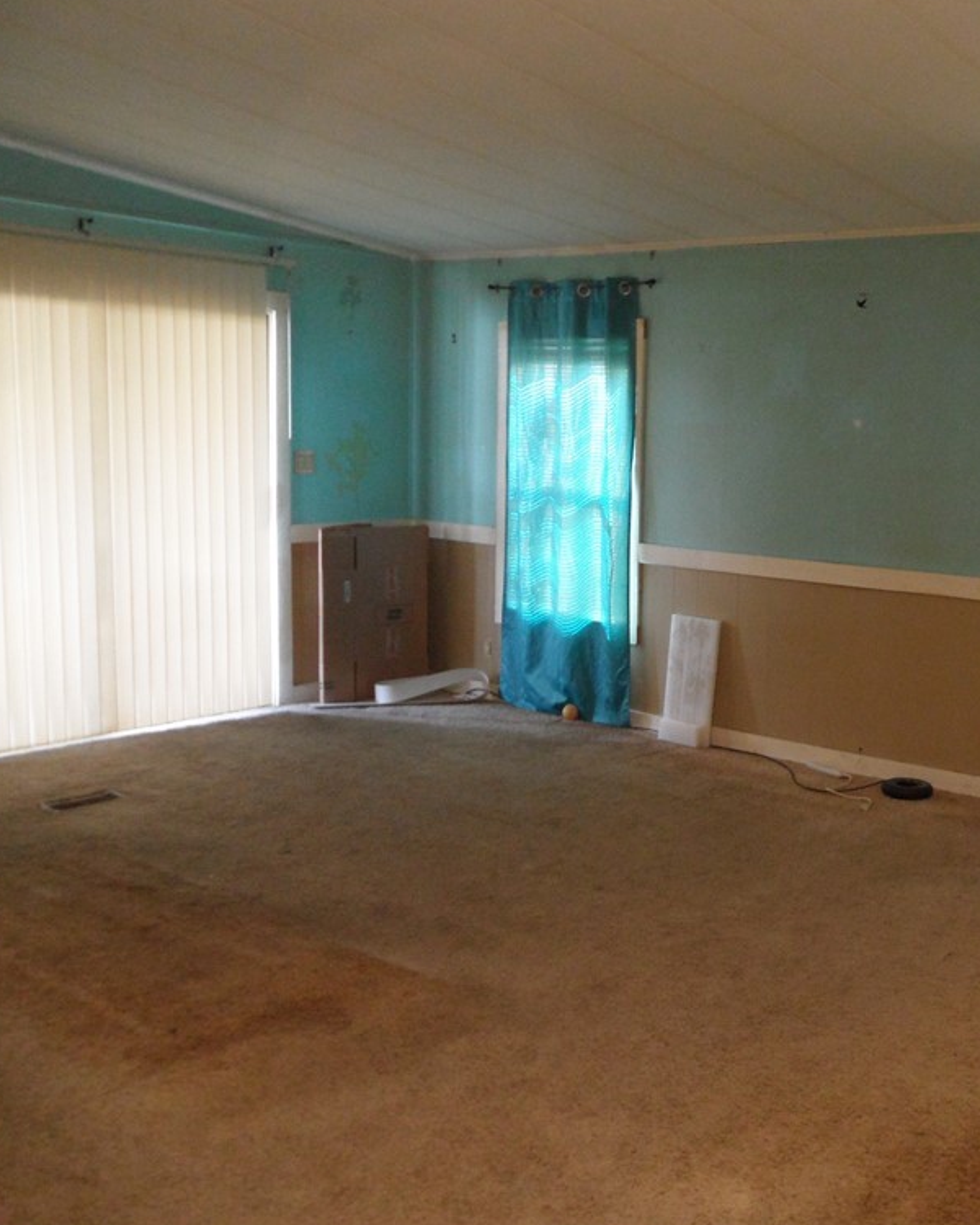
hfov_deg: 39.8
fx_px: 1305
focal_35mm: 36
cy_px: 616
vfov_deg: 50.3
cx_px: 761
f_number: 3.5
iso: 400
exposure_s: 1/10
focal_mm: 4.9
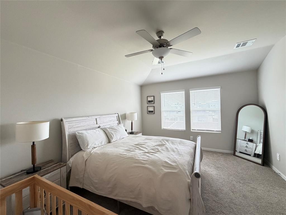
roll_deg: +2.1
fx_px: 116
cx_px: 143
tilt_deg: -0.3
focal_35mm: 14
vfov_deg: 85.7
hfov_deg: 102.1
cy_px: 108
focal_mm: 2.22
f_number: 2.2
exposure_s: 1/105
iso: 320
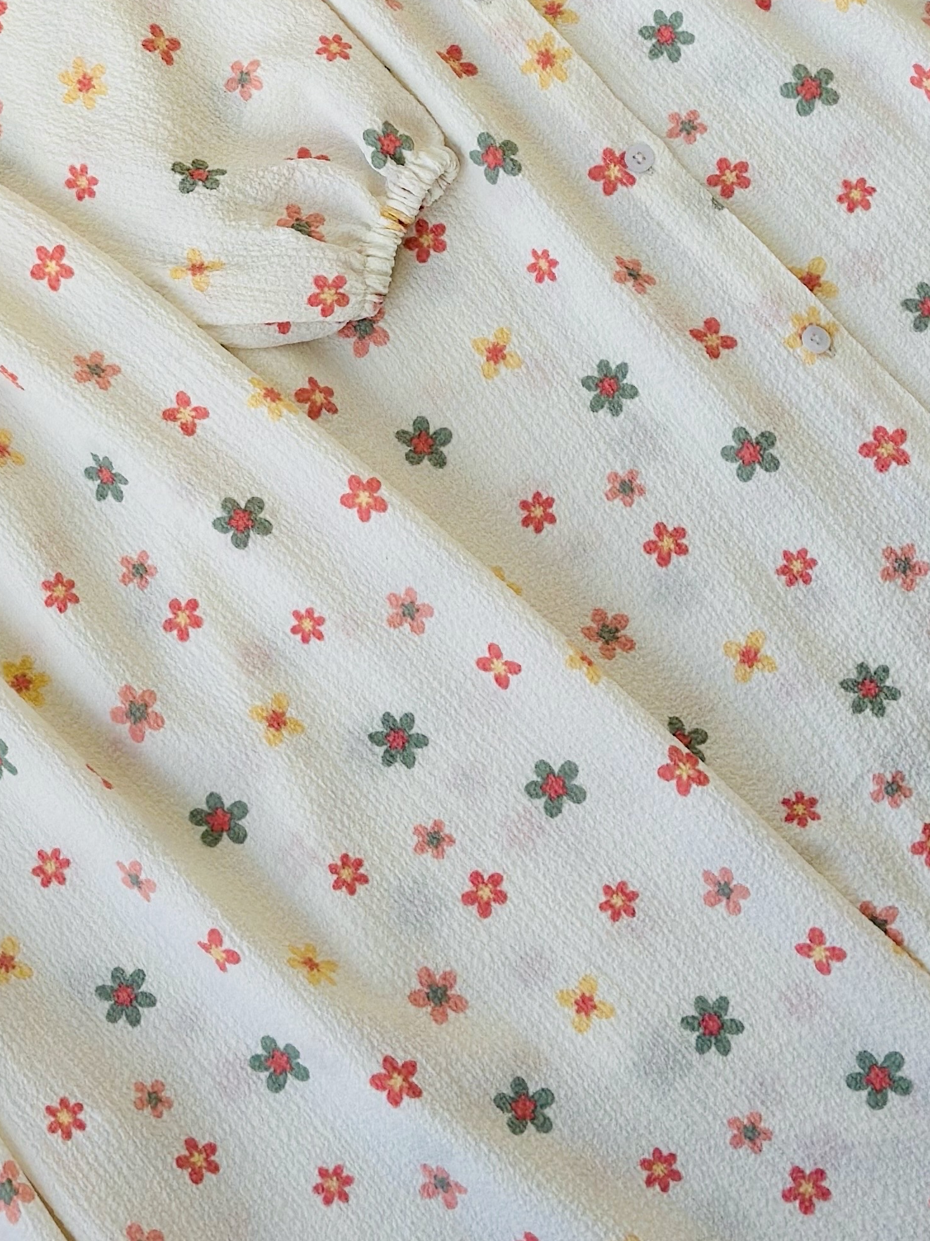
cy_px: 144
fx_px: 3547
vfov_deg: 19.5
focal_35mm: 99
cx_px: 344
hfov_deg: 14.9
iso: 80
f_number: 1.78
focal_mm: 6.86
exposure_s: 1/254
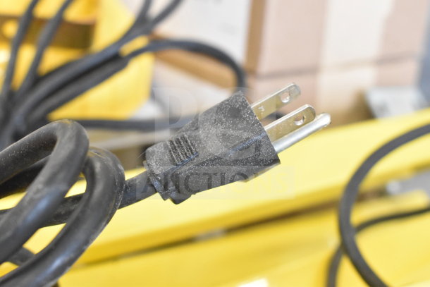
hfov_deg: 36.9
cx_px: 215
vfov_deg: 25.1
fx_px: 645
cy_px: 144
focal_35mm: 54
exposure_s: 1/200
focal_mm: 36
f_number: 7.1
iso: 6400
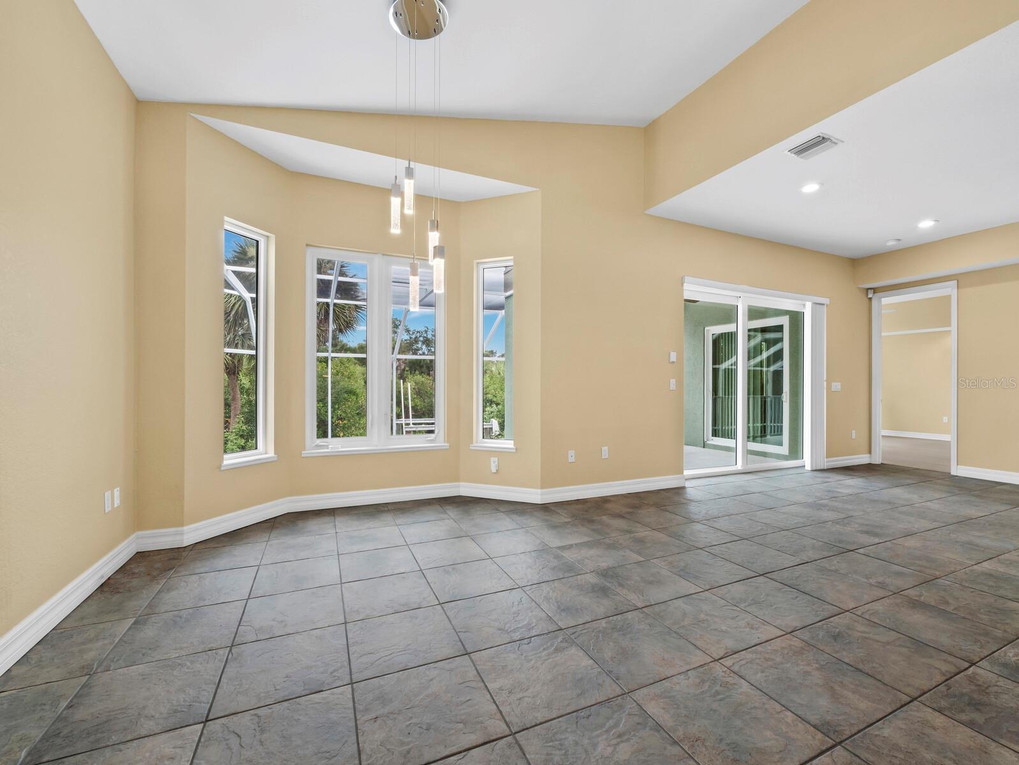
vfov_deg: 85.7
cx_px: 510
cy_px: 382
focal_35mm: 14
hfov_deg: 102.0
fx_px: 412
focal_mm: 7
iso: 400
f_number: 11
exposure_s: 1/3
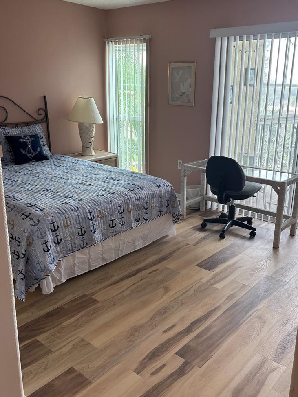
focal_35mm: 32
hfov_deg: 44.0
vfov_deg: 56.8
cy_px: 192
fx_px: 367
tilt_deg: -15.2
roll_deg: -1.8
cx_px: 172
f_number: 1.6
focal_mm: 5.96
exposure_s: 1/120
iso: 50
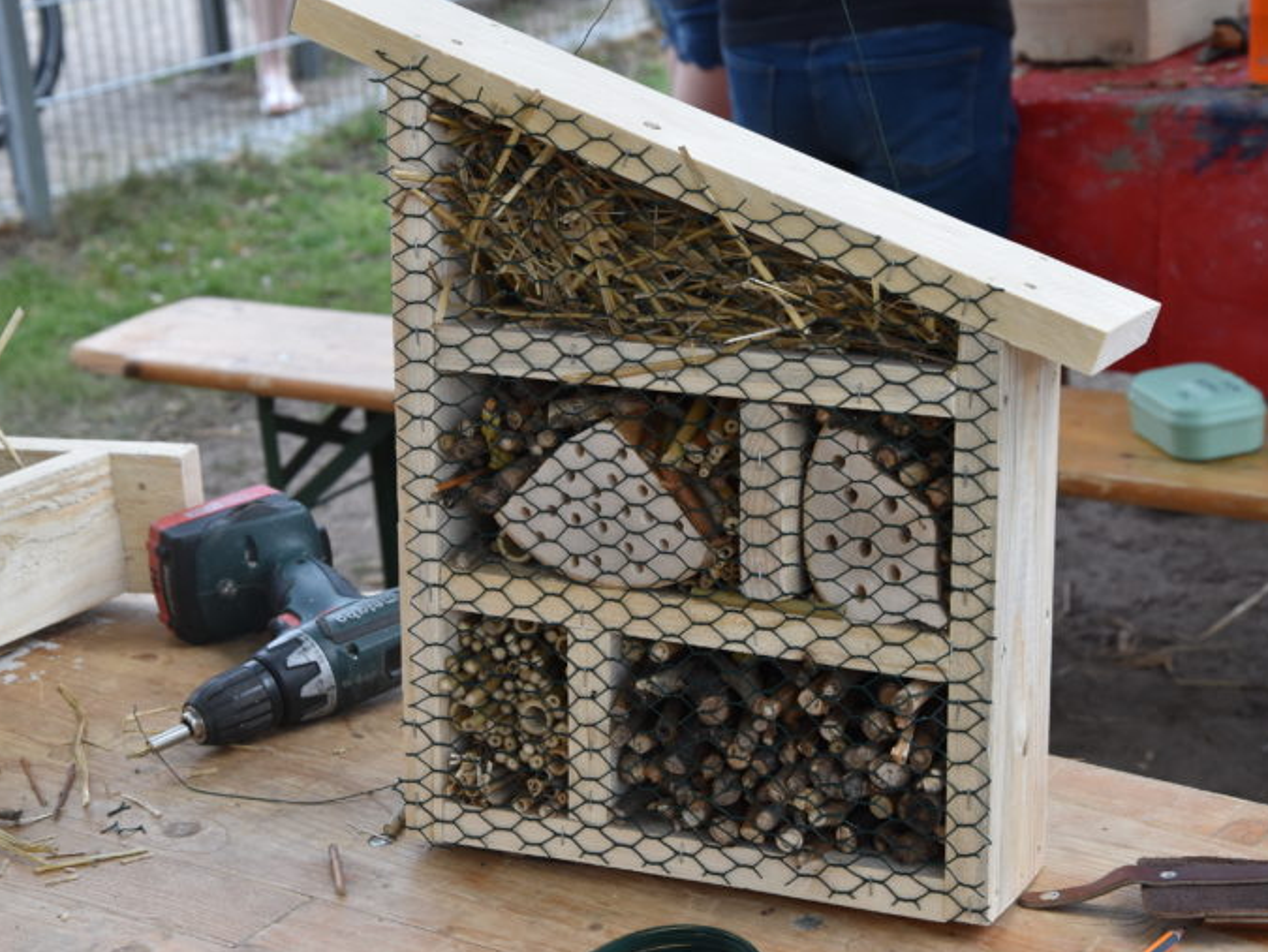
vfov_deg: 18.0
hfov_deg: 23.8
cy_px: 475
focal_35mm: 82
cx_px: 631
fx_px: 3005
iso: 400
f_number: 8
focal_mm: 50
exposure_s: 1/200
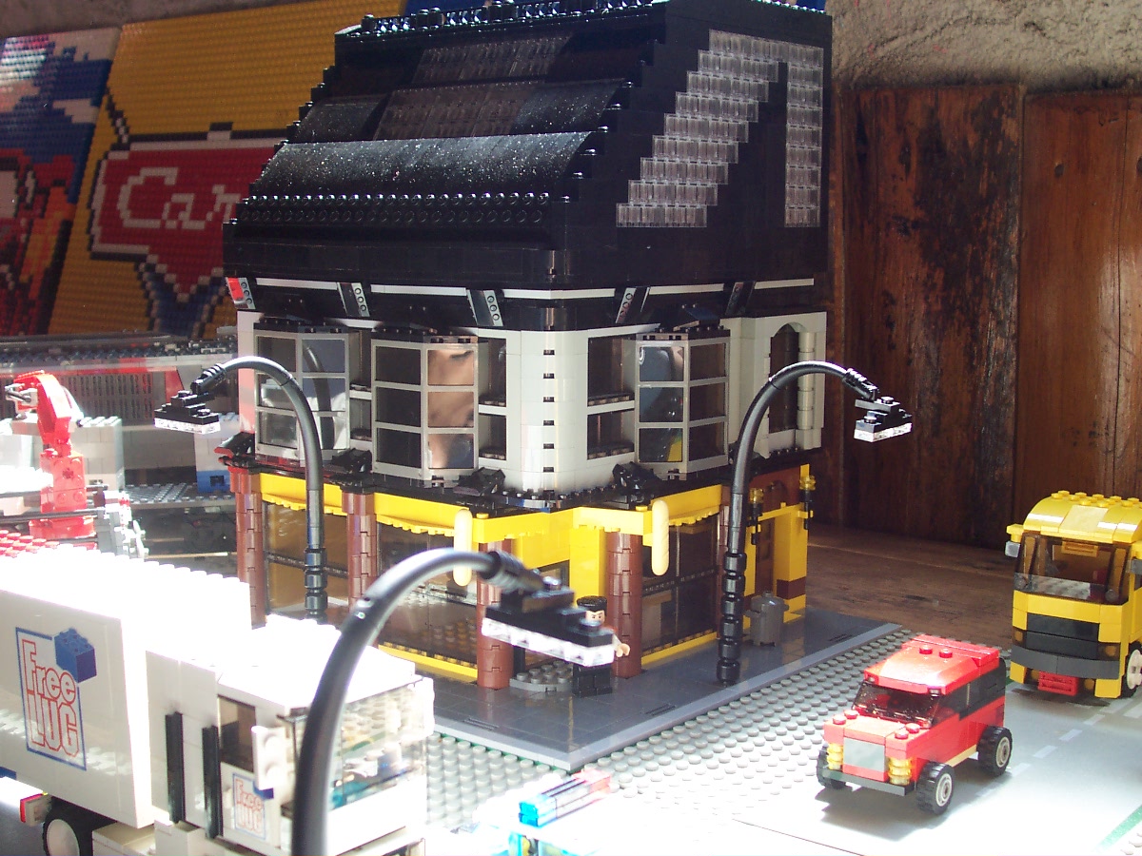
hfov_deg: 41.2
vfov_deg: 31.5
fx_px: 1518
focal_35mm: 46
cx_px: 571
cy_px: 428
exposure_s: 1/90
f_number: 3
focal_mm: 7
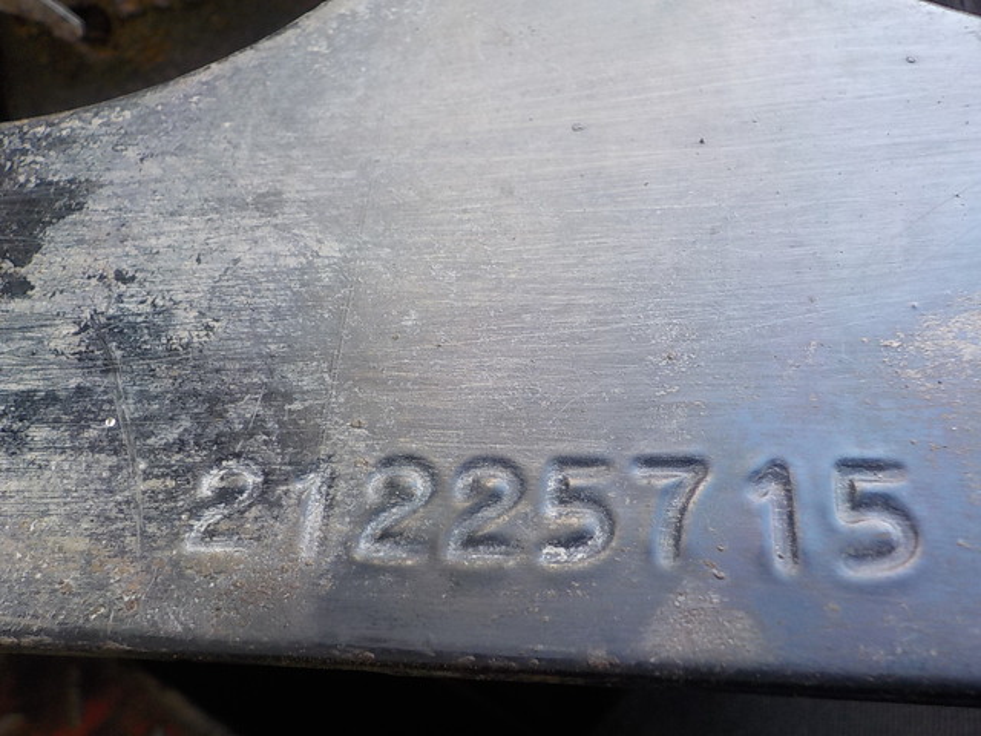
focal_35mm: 30
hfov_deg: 60.0
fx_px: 850
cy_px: 368
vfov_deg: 46.8
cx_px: 490
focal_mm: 4.1
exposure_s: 1/40
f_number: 3.3
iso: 125
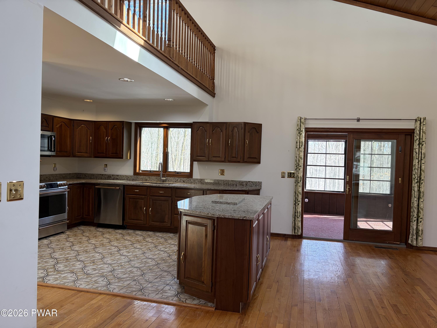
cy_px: 164
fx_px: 328
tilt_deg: -1.3
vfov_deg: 53.1
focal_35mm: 26
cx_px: 218
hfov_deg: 67.3
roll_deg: -1.0
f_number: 1.6
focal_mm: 5.96
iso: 100
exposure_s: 1/120
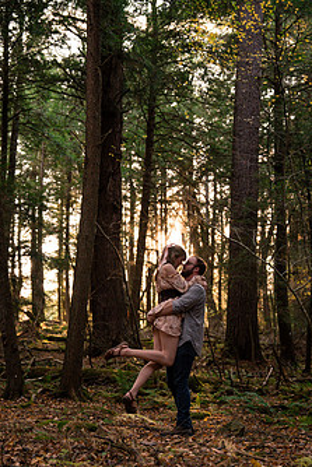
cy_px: 235
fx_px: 857
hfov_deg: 20.6
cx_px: 143
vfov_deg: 30.5
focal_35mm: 66
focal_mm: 49
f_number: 2.8
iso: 1000
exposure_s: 1/500
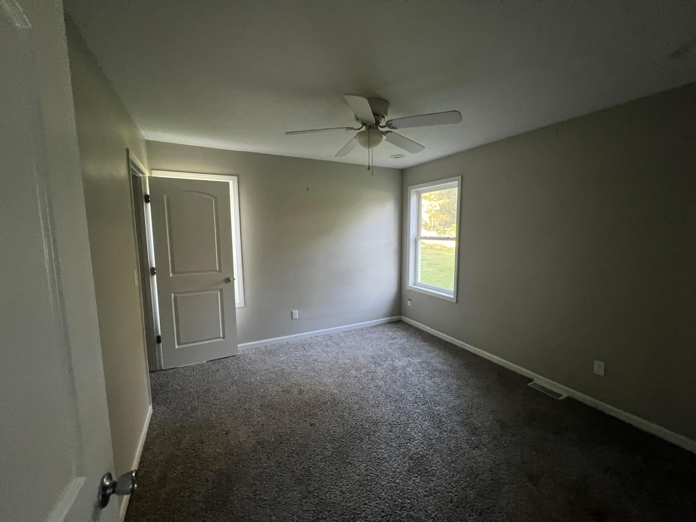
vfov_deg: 89.9
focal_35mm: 13
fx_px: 261
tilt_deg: -5.8
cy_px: 261
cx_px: 348
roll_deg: +0.8
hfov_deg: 106.2
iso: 400
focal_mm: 1.57
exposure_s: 1/60
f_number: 1.8
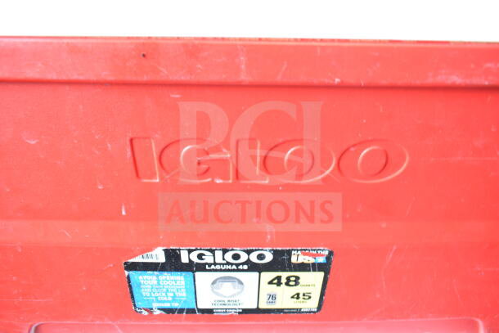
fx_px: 374
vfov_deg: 48.0
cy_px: 166
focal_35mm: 27
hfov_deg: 67.4
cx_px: 250
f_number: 5
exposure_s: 1/100
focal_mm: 18
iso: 1600
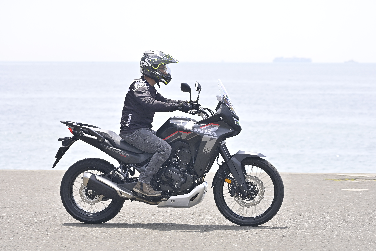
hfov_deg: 14.5
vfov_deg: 9.7
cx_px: 188
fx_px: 1483
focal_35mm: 142
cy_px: 126
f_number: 4
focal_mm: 95
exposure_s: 1/500
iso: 320
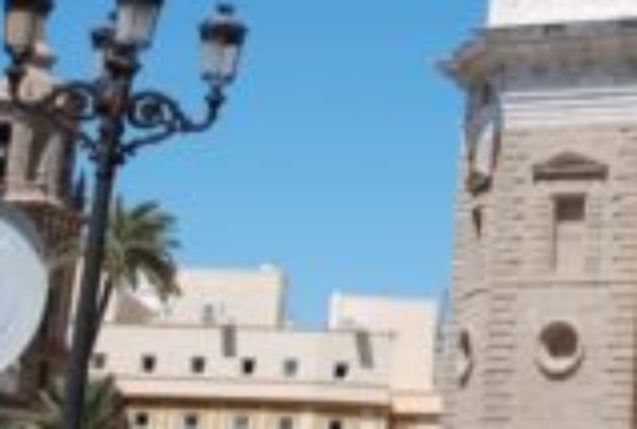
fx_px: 2005
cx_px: 877
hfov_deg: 16.8
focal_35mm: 113
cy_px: -98
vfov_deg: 11.9
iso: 100
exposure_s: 1/250
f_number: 8
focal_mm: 24
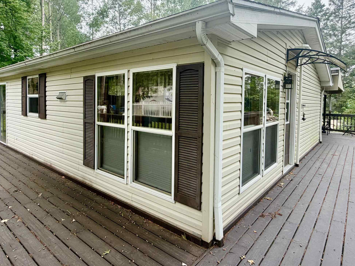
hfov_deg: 76.4
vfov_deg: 60.7
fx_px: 226
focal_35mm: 22
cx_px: 178
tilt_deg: -1.8
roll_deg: -0.6
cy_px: 110
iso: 50
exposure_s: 1/321
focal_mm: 2.22
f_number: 2.2
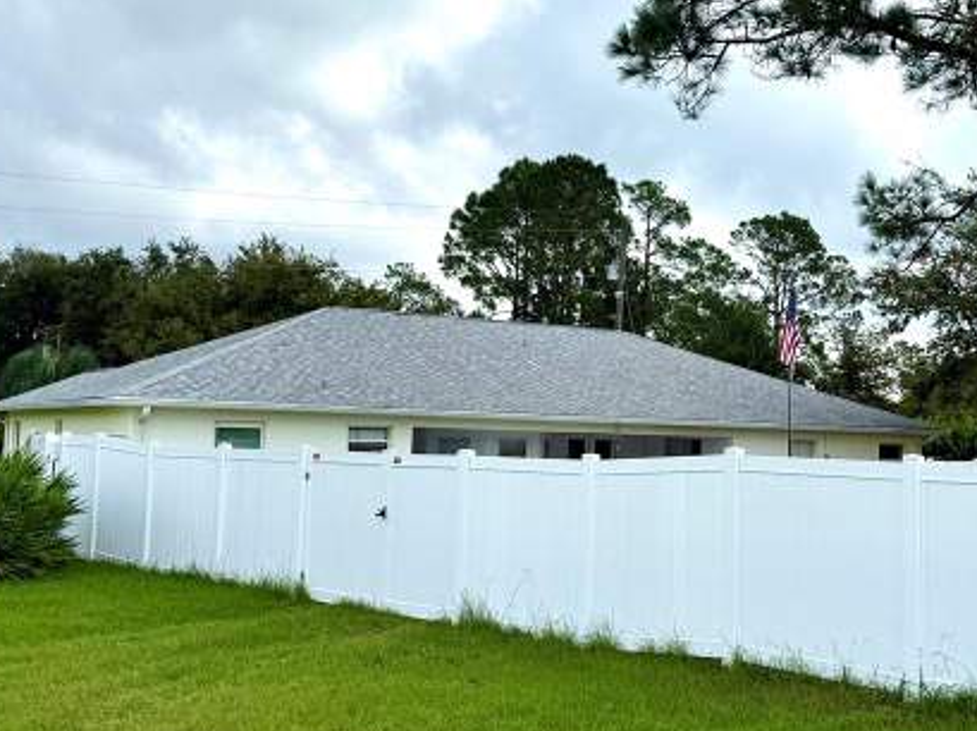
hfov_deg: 40.2
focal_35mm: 47
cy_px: 330
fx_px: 1325
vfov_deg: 30.8
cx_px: 616
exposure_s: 1/6173
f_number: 1.78
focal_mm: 6.76
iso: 80
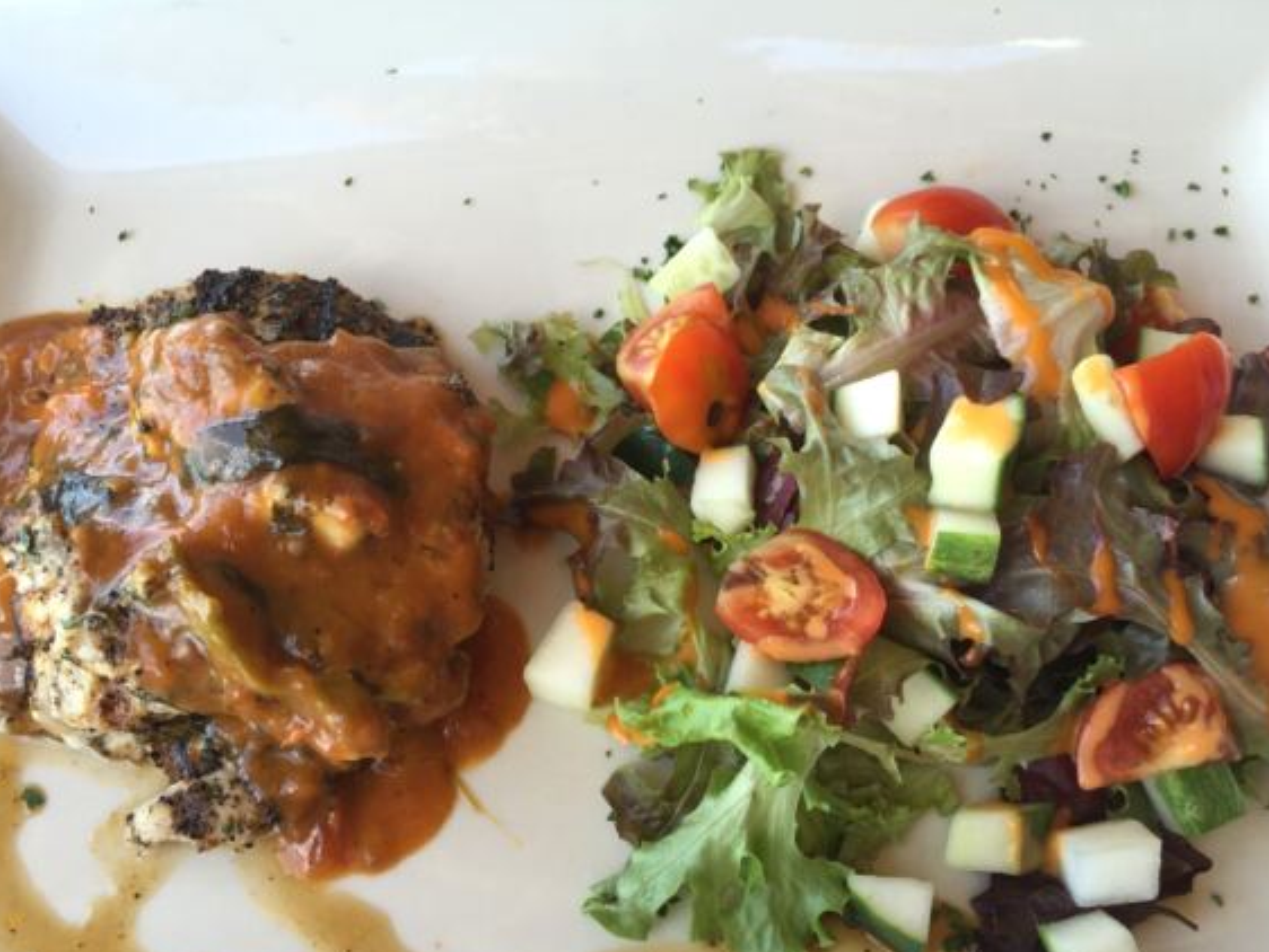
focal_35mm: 33
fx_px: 1210
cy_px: 535
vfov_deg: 42.9
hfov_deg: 55.3
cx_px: 605
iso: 32
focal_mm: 4.15
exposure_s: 1/153
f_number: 2.2
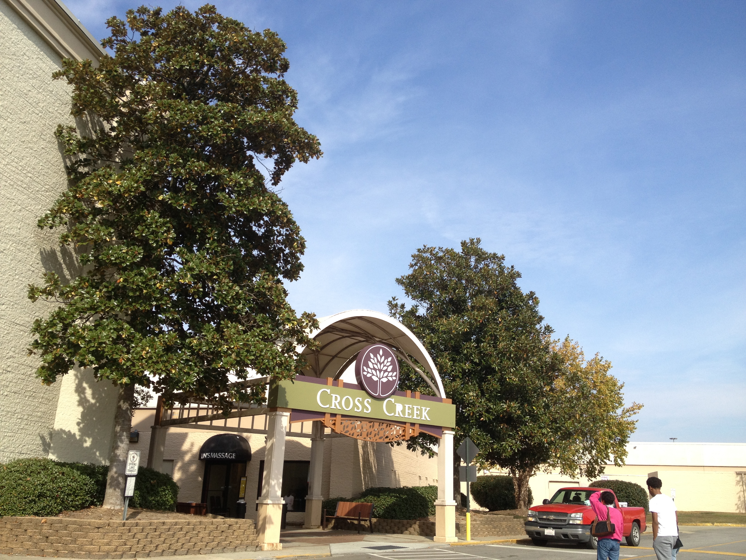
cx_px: 373
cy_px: 280
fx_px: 754
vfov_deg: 40.7
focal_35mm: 35
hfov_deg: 52.6
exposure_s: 1/1126
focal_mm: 4.28
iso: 64
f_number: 2.4
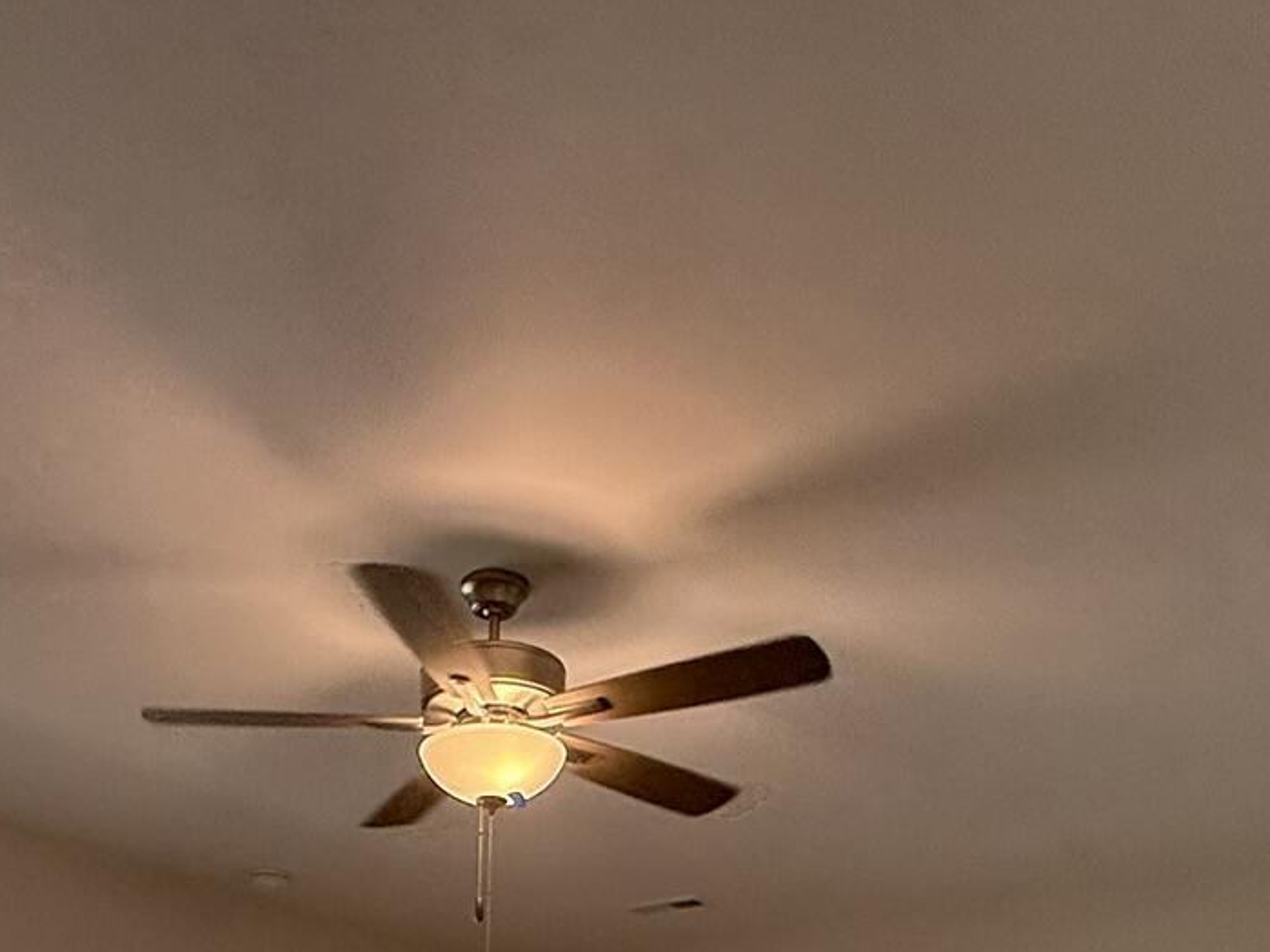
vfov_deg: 27.7
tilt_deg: -1.1
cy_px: 1304
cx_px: 505
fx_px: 1504
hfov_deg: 45.5
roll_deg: -1.5
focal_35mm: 41
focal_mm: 2.22
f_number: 2.2
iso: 100
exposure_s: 1/120
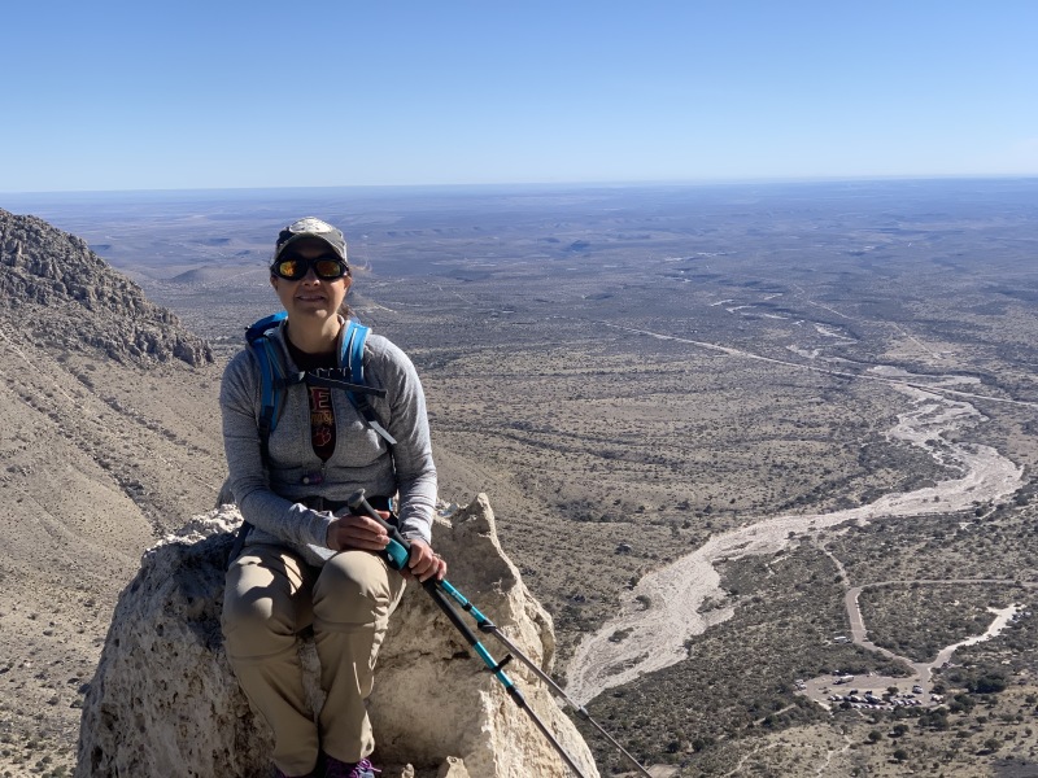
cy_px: 389
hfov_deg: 36.8
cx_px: 519
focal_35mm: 52
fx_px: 1559
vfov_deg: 28.0
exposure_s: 1/1115
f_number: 2.4
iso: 16
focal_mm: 6
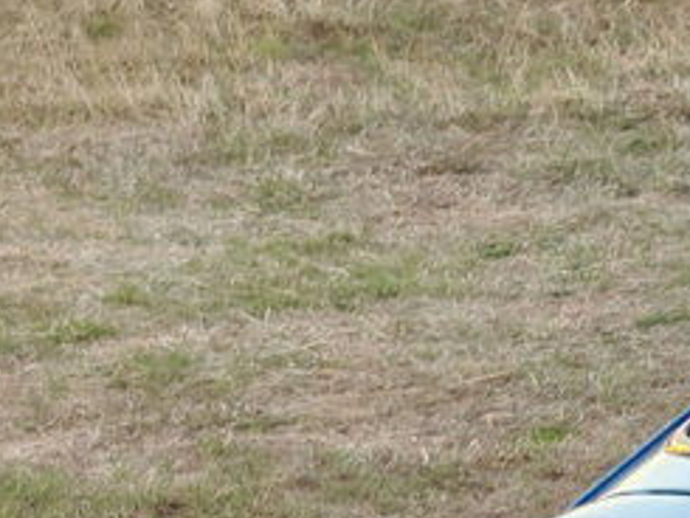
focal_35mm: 217
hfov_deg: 8.8
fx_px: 4328
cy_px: 983
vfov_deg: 6.7
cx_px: 1115
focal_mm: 5.4
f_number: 1.6
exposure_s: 1/250
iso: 50
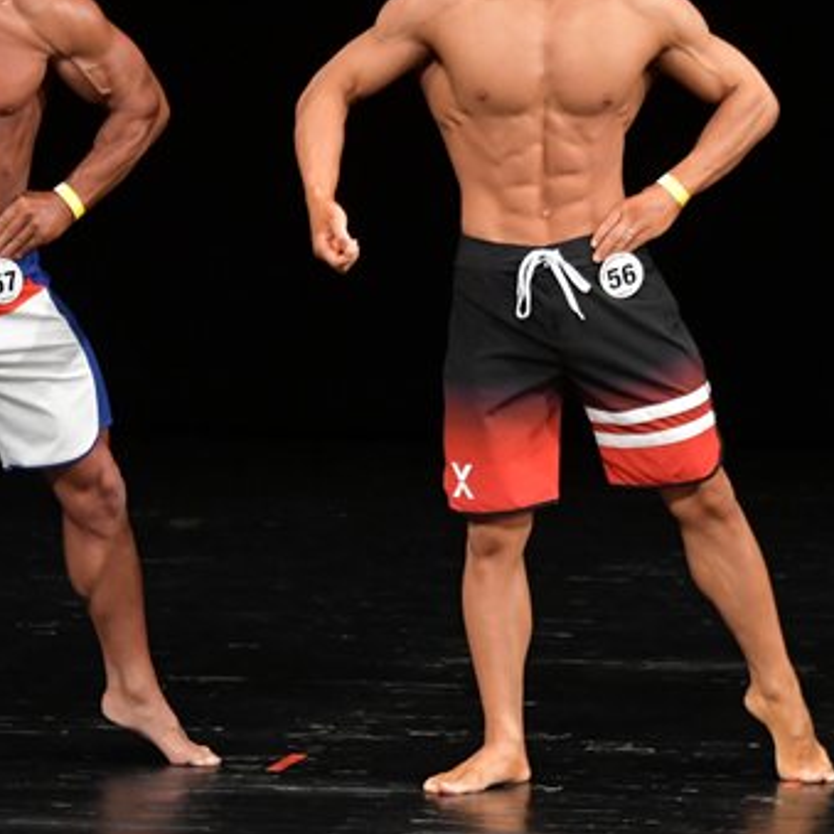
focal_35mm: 524
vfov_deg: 3.3
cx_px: 198
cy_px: 305
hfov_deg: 3.3
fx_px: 14283
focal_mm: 180
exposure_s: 1/400
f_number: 5.6
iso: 3200
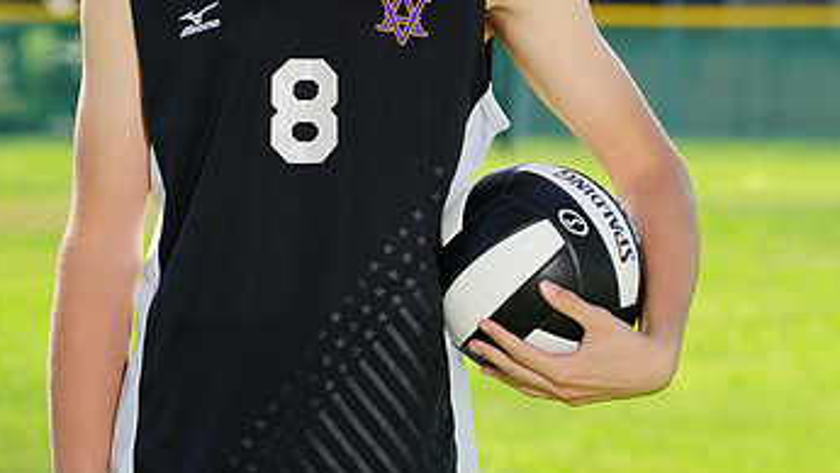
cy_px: -93
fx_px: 10022
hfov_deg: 4.8
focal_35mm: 450
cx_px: 380
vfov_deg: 2.7
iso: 200
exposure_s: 1/200
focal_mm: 256
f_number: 10
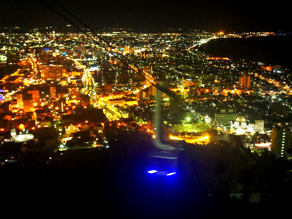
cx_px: 160
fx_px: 317
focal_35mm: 38
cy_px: 109
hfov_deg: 49.4
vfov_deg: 38.1
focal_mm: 23
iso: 1600
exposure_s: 1/5
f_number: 4
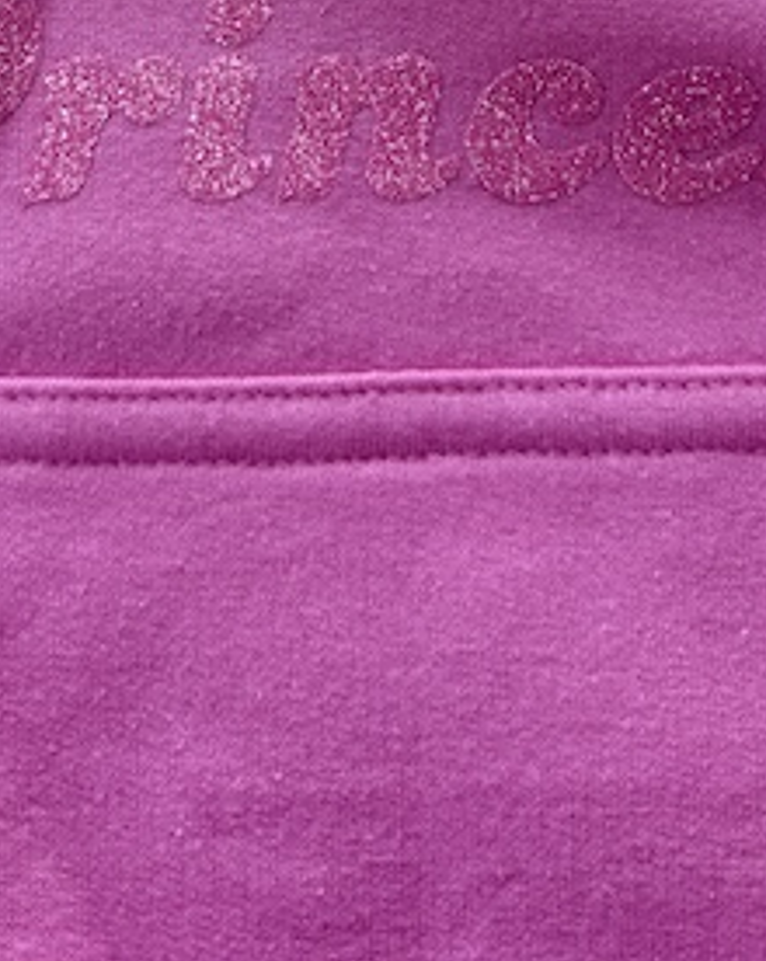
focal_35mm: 68
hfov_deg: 22.4
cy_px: -428
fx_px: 1931
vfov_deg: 23.2
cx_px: 393
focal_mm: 6.76
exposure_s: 1/120
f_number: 1.78
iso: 80
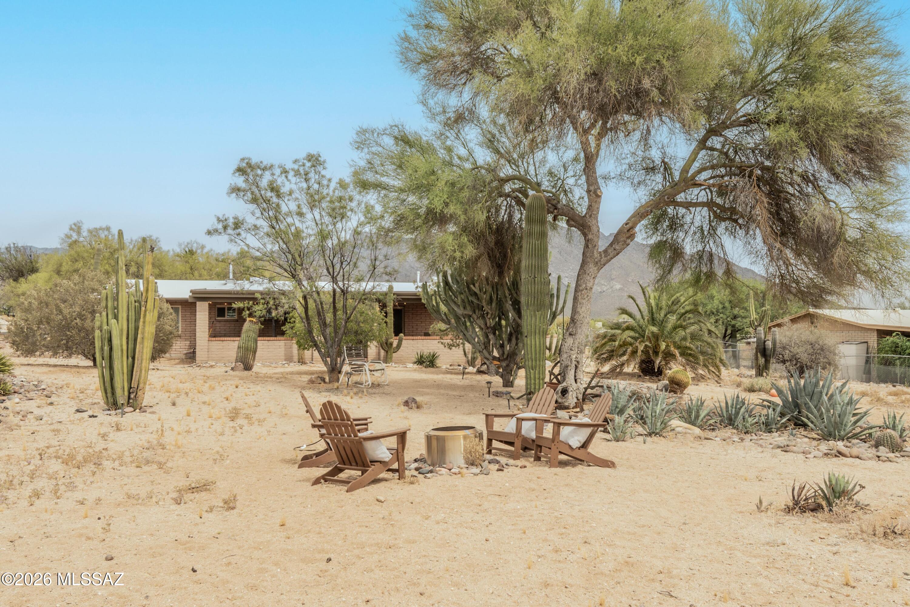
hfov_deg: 61.9
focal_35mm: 30
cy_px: 304
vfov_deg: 43.6
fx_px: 758
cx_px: 455
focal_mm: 20
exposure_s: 1/160
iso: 200
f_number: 13
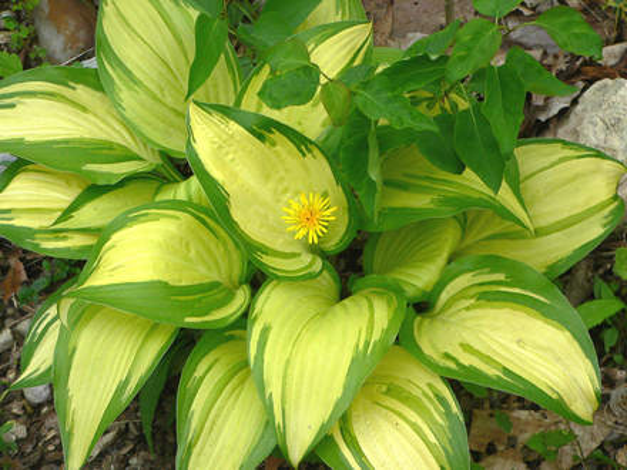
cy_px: 235
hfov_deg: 29.0
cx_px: 314
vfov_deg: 21.9
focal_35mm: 67
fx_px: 1214
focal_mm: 11.1
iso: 80
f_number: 3.7
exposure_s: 1/250
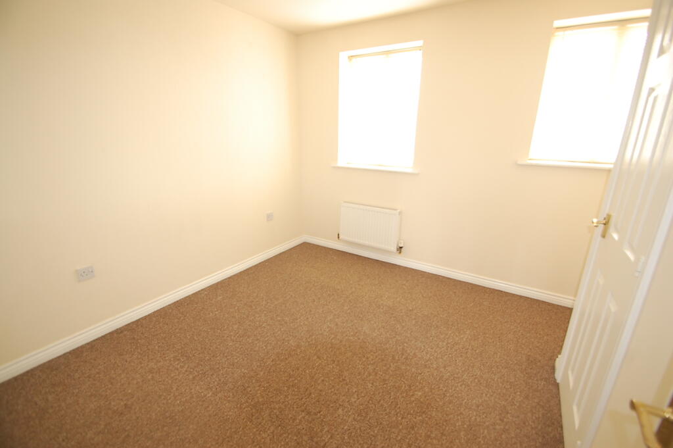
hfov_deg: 100.4
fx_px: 280
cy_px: 224
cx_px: 336
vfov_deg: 77.2
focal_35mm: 15
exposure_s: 1/5
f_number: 3.5
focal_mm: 10
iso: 400
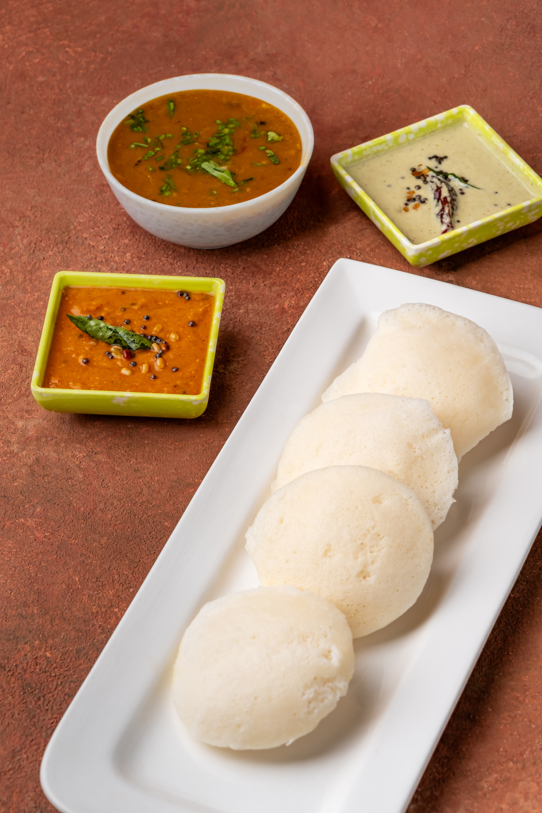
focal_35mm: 125
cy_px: 417
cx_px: 278
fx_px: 2822
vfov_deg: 16.4
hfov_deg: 11.0
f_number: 9
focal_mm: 80
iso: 200
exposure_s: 1/160
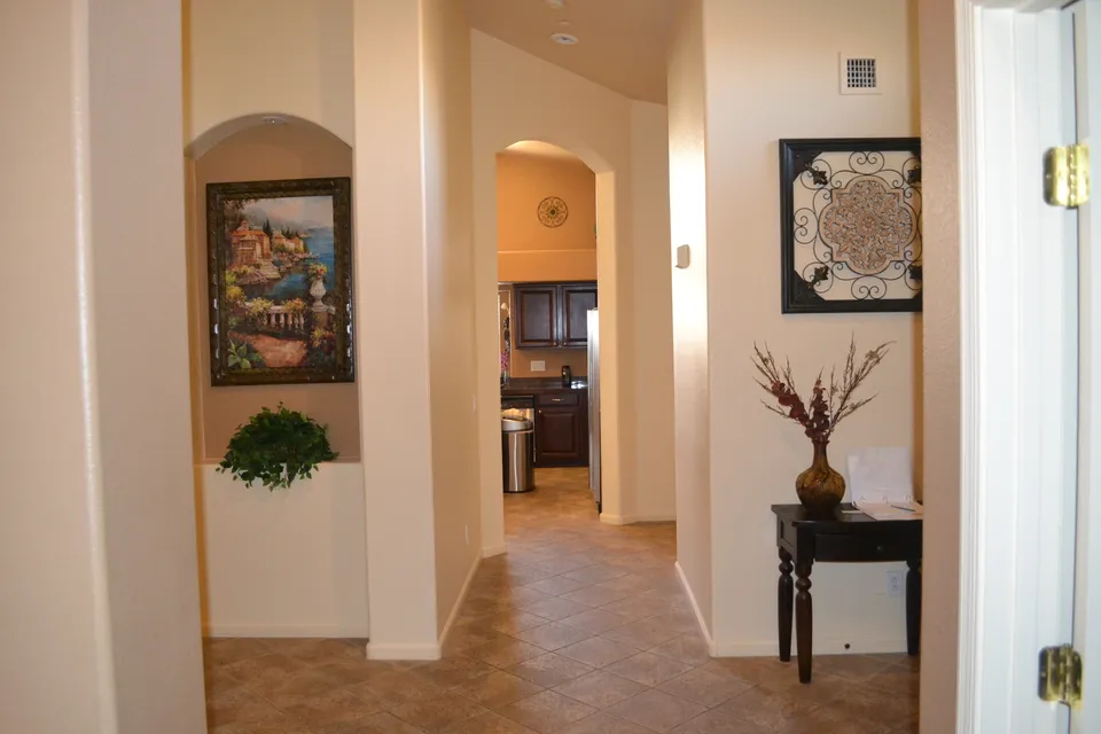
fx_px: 826
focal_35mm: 27
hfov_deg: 67.4
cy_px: 367
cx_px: 550
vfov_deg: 47.9
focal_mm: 18
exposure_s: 1/60
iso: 2000
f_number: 3.5
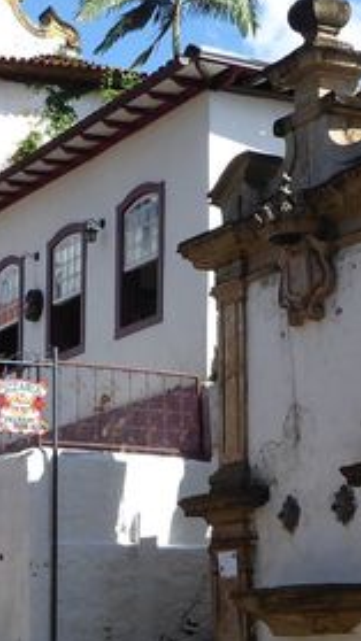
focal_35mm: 100
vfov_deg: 21.4
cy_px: 315
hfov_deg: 12.1
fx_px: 1701
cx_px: 159
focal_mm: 5.4
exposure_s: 1/500
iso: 80
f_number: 3.5
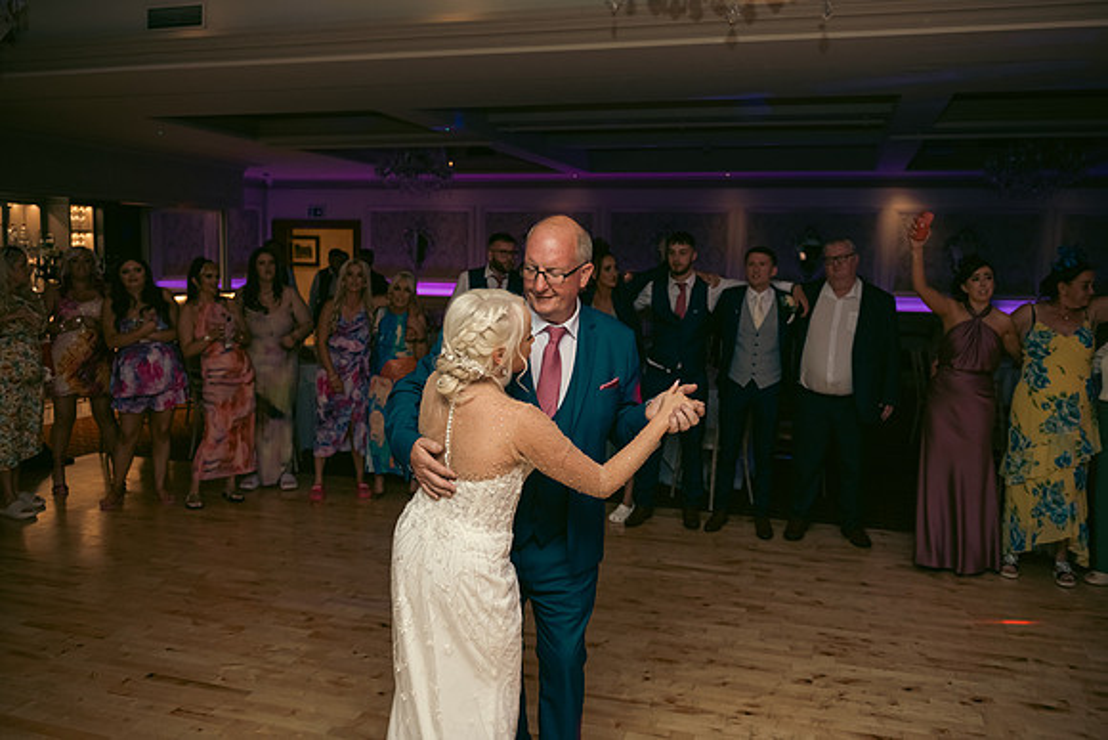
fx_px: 954
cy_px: 370
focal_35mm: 31
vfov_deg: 42.3
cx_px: 554
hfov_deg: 60.3
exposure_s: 1/160
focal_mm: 31
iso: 800
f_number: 3.5
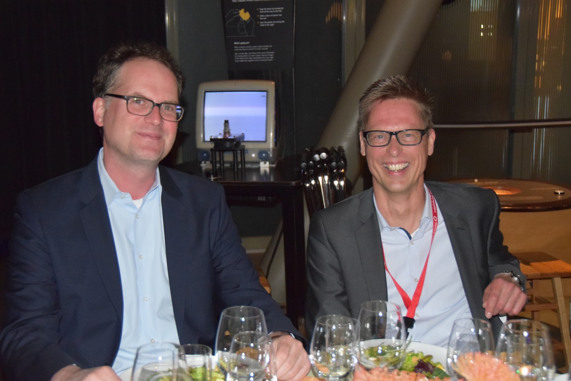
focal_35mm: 60
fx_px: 952
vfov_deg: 22.6
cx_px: 286
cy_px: 190
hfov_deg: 33.4
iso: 3200
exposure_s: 1/60
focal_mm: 40
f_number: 4.5
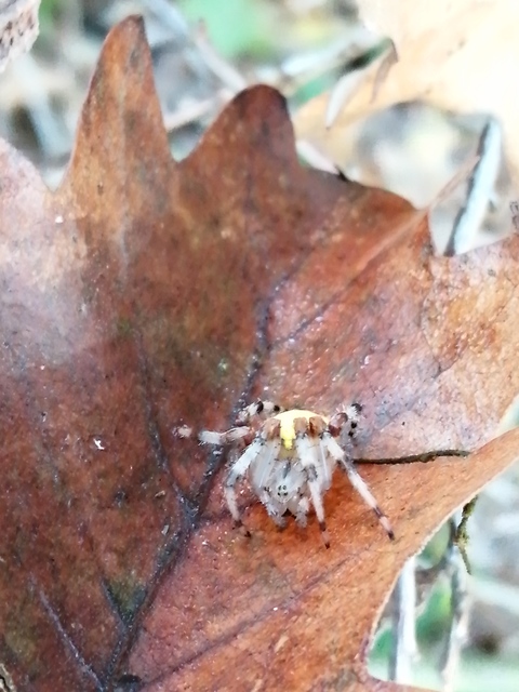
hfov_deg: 18.4
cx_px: 260
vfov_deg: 24.4
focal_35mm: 80
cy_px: 346
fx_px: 1599
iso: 250
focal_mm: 3.46
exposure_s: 1/30
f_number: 1.8
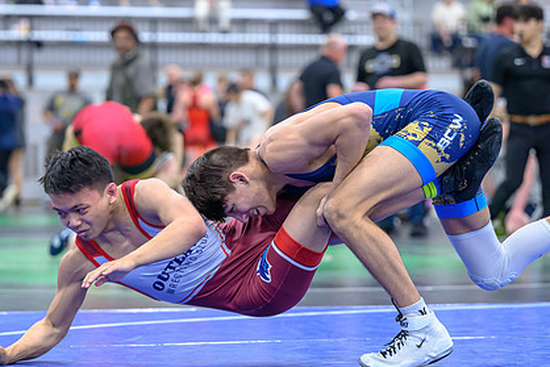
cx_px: 264
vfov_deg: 7.6
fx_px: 2751
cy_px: 180
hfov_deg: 11.4
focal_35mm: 180
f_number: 2.8
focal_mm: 105
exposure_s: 1/800
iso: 2800
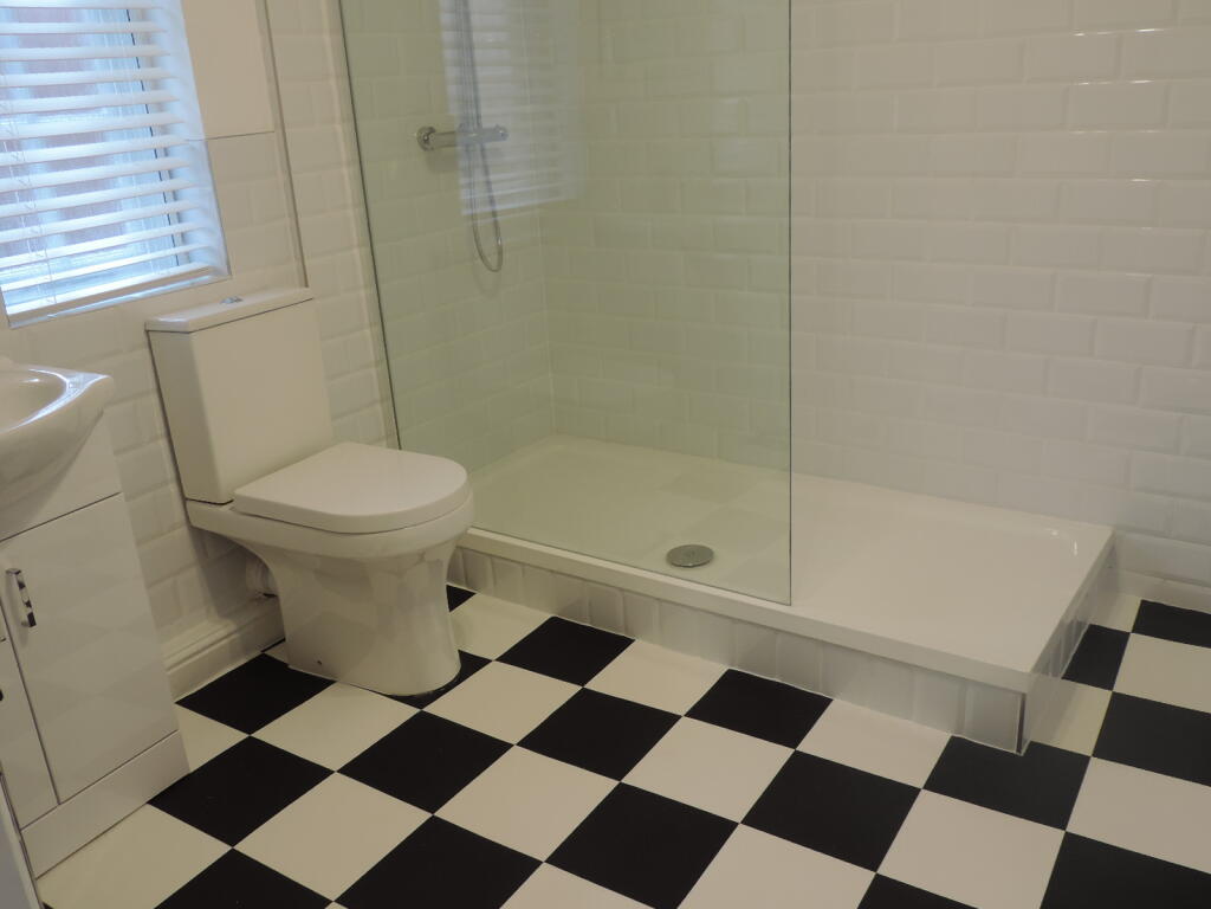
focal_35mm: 30
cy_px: 454
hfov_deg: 60.0
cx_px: 606
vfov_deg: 46.8
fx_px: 1050
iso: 160
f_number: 3.1
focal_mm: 5.3
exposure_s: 1/30
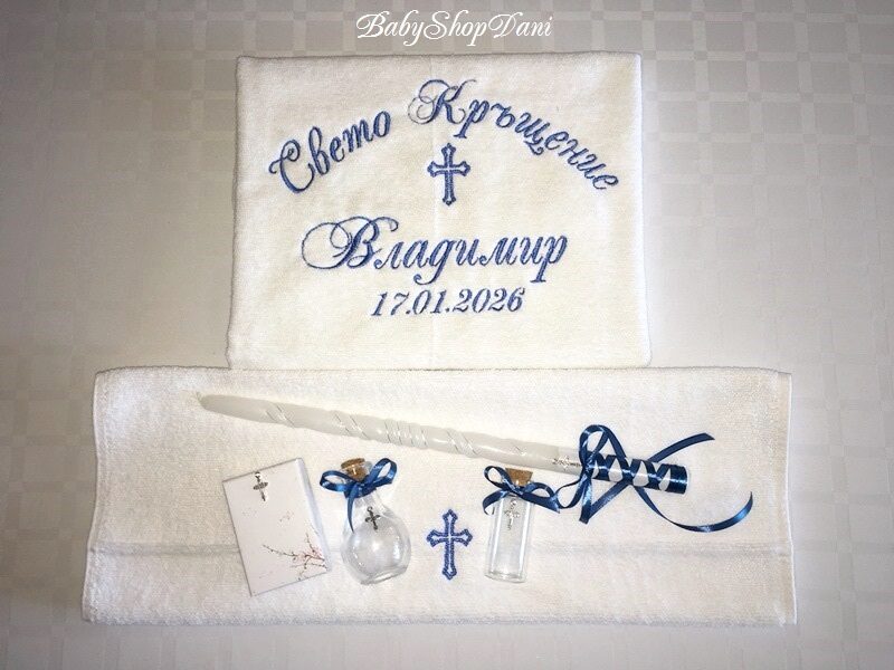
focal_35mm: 29
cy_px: 335
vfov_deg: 48.2
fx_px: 749
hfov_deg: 61.7
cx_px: 447
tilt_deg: -81.5
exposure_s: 1/33
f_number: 2.2
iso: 25
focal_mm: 4.15
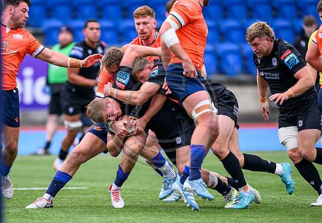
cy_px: 150
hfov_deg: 3.7
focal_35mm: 553
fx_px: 5006
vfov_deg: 2.6
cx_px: 127
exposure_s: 1/2000
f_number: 2.8
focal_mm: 400
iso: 3200
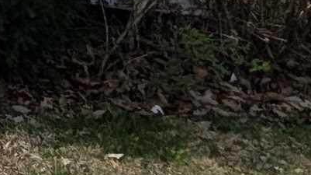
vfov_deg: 9.9
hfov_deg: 13.0
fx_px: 824
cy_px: -307
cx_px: -521
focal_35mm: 100
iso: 61
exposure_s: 1/9709
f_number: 1.7
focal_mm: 2.02
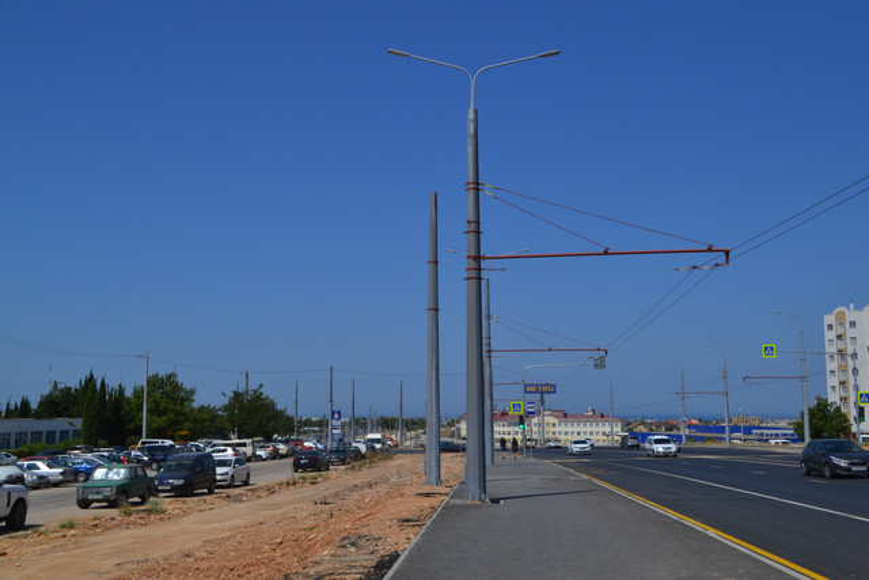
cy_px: 290
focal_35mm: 39
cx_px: 434
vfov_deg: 34.2
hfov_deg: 49.5
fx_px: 942
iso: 320
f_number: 7.1
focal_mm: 26
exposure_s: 1/2000
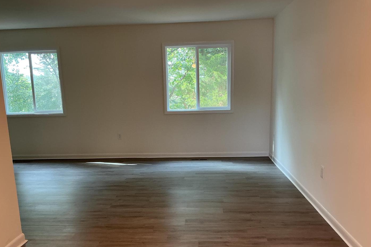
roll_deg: +2.1
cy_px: 142
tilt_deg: -12.1
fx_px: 319
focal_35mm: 31
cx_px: 183
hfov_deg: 60.3
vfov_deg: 42.2
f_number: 1.8
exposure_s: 1/60
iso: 64
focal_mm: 3
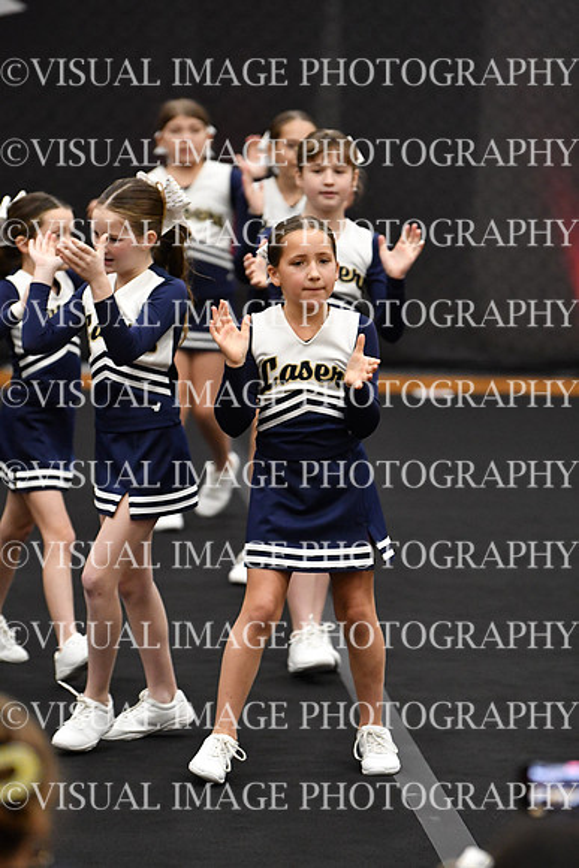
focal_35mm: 255
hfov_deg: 5.4
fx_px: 6148
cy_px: 434
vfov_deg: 8.1
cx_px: 290
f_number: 2.8
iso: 4000
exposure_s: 1/800
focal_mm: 170
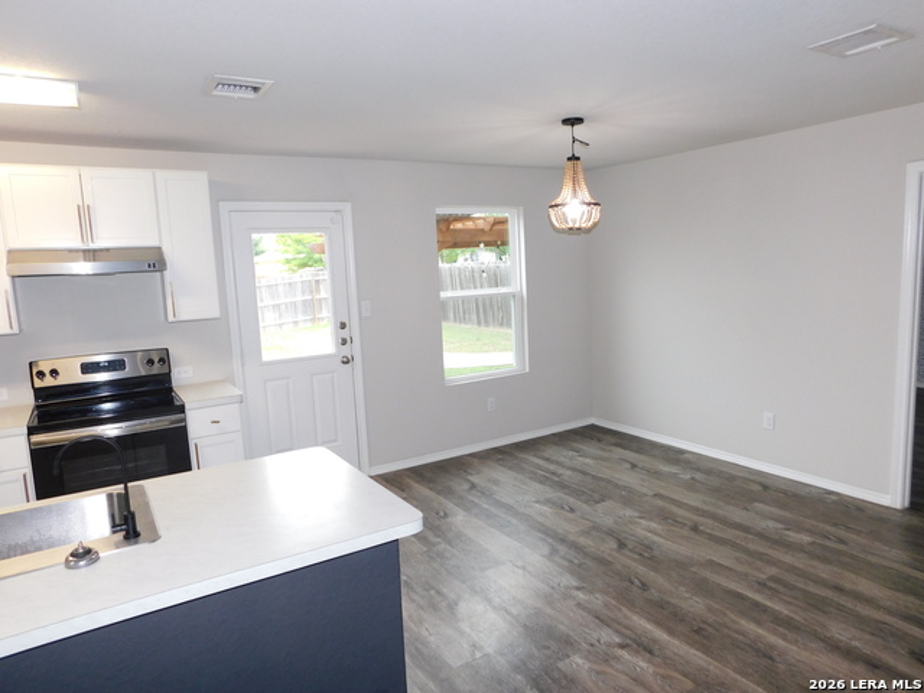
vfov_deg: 58.9
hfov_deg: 73.9
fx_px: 614
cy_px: 346
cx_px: 462
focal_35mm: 23
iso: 160
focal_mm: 4
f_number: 3
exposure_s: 1/30
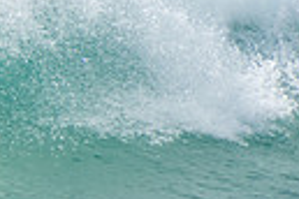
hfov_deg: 0.8
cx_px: -334
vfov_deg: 0.5
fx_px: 22332
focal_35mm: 2689
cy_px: 50
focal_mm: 400
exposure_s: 1/1250
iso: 280
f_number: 5.6
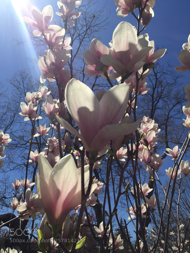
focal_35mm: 29
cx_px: 95
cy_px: 126
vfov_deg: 61.7
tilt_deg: +35.1
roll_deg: -1.9
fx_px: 212
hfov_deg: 48.2
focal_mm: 4.15
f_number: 2.2
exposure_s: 1/4405
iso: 32
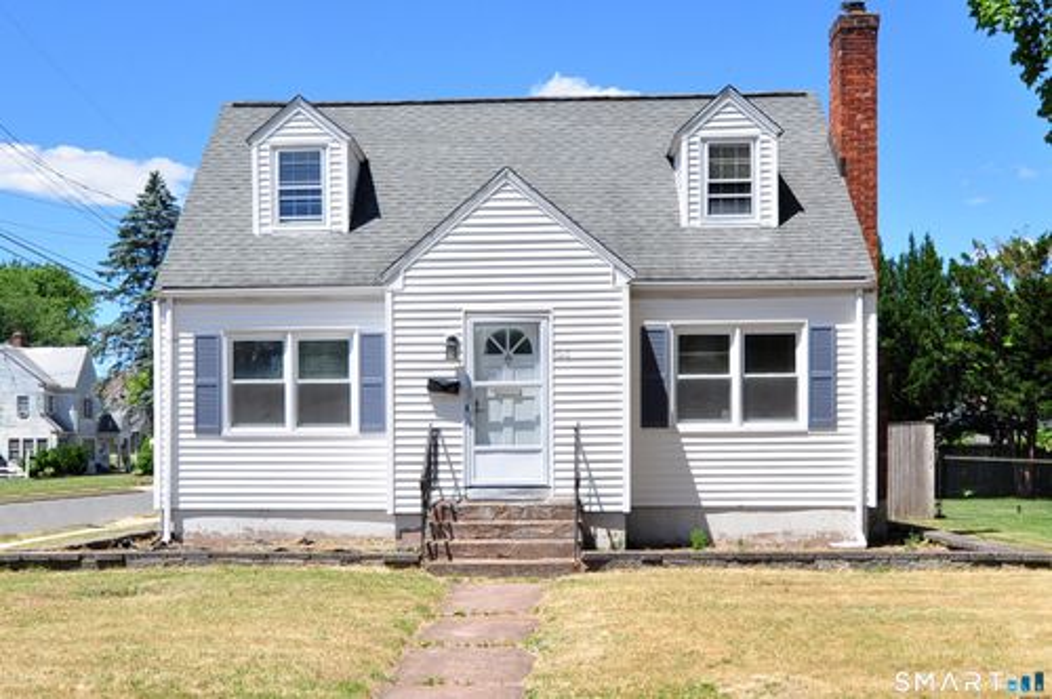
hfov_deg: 62.0
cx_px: 526
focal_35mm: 30
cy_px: 350
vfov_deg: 43.5
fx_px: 876
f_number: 8
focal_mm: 20
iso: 200
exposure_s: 1/320
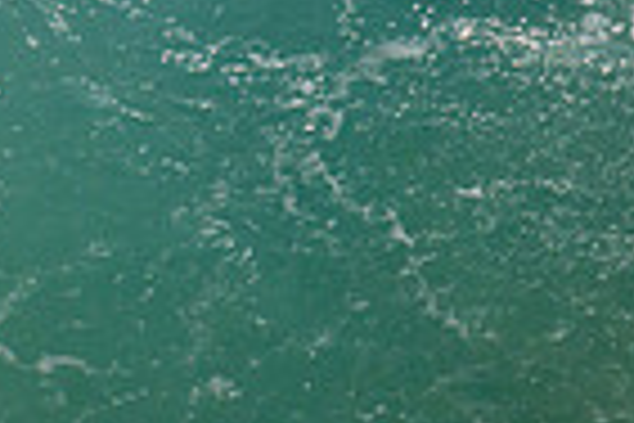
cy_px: 37
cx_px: -703
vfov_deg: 0.4
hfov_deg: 0.7
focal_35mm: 3074
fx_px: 54132
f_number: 11
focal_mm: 690
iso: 720
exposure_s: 1/2000
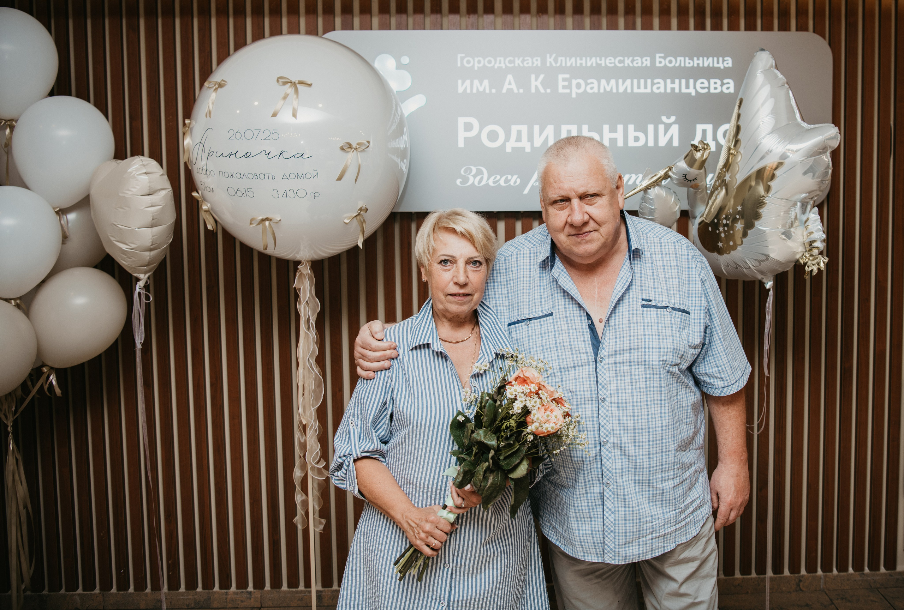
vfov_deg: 38.6
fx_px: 868
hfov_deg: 54.6
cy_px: 251
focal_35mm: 34
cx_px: 539
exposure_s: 1/160
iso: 160
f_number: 3.5
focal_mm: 29
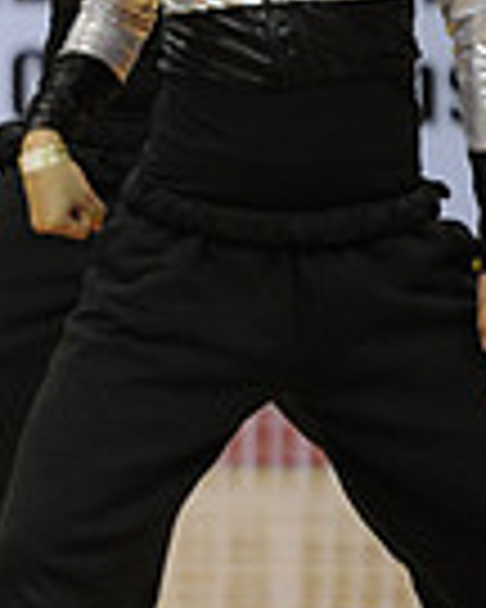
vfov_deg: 2.7
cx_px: -747
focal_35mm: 724
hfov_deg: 2.1
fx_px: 13017
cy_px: 63
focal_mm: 180
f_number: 3.2
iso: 5000
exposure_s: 1/640
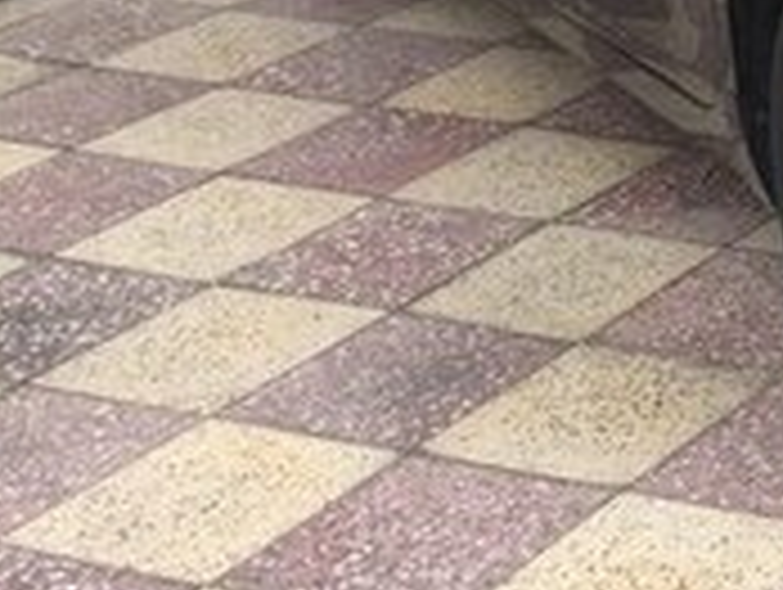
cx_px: 1462
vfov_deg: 13.2
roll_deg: +2.1
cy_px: -88
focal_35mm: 110
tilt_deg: -15.9
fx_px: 2492
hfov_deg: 15.2
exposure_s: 1/173
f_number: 2.2
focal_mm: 4.15
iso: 32
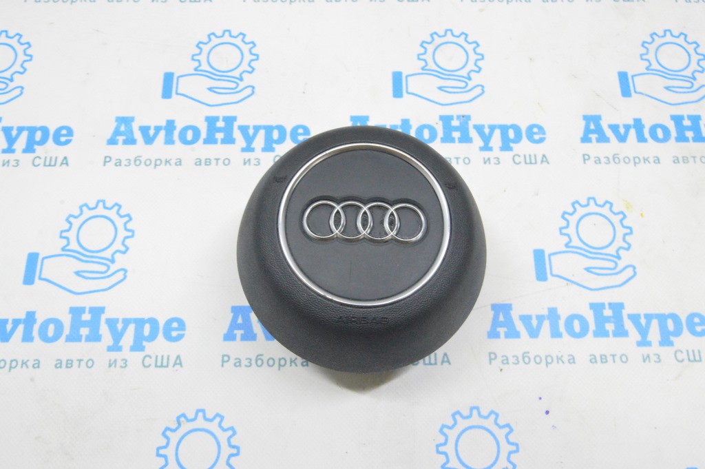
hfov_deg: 55.1
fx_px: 675
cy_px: 234
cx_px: 352
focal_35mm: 34
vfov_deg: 38.3
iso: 6400
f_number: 20
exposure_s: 1/15
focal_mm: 23
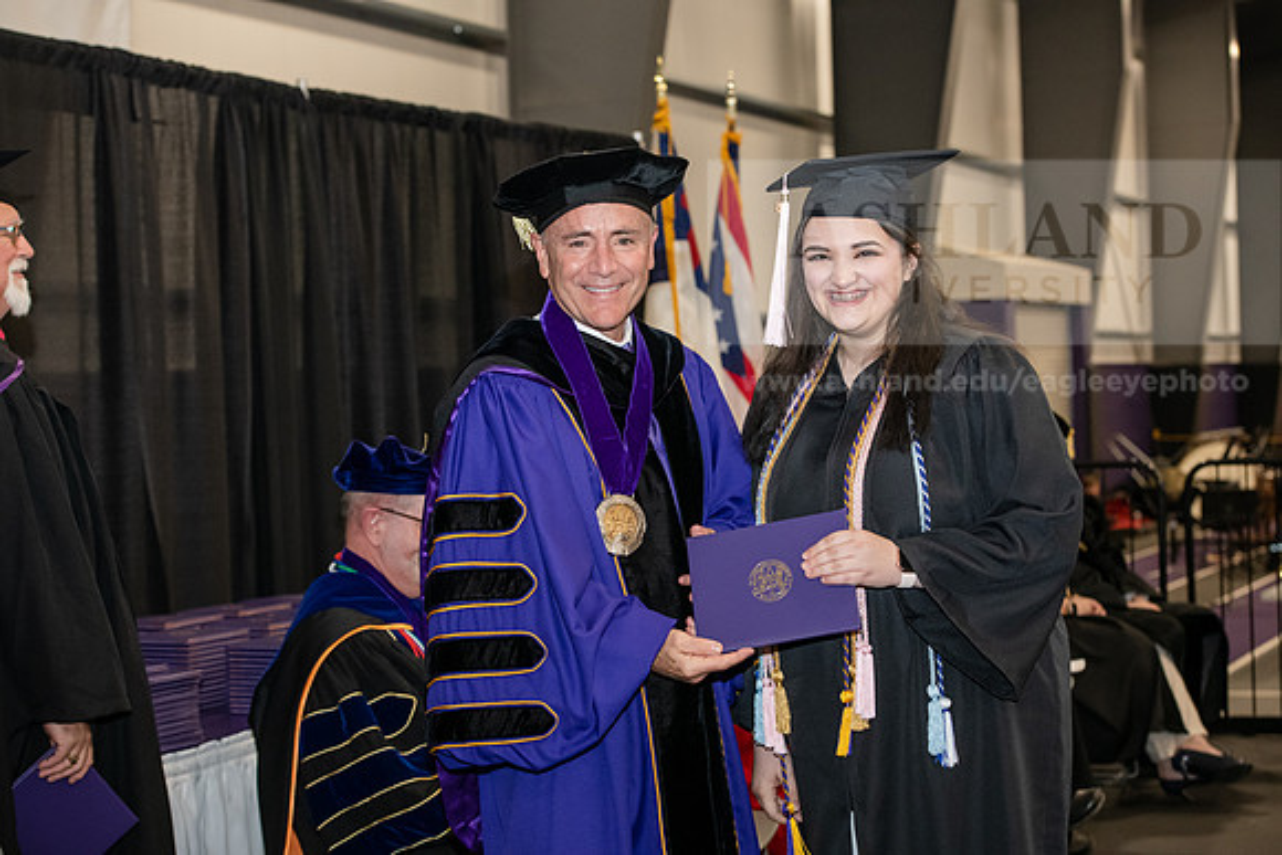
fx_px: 2493
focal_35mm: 70
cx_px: 641
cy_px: 428
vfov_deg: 19.5
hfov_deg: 28.8
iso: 2500
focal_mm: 70
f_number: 5
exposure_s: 1/200
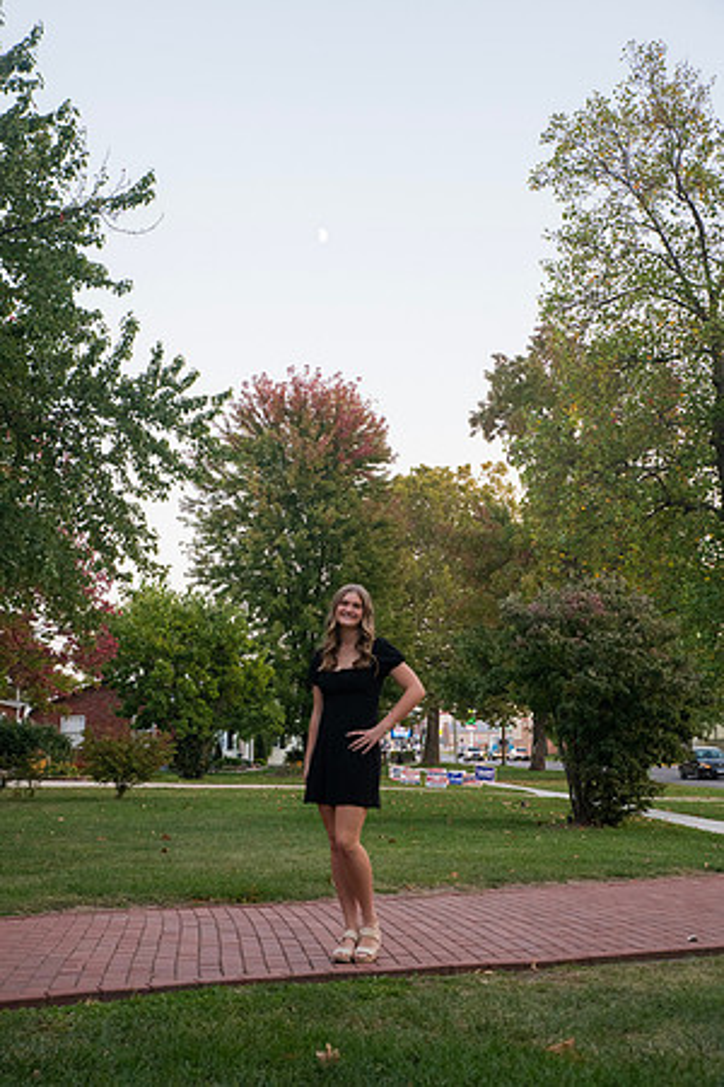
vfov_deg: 41.1
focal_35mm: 48
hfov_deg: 28.1
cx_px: 362
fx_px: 1448
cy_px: 544
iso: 2000
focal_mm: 48
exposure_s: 1/160
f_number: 5.6
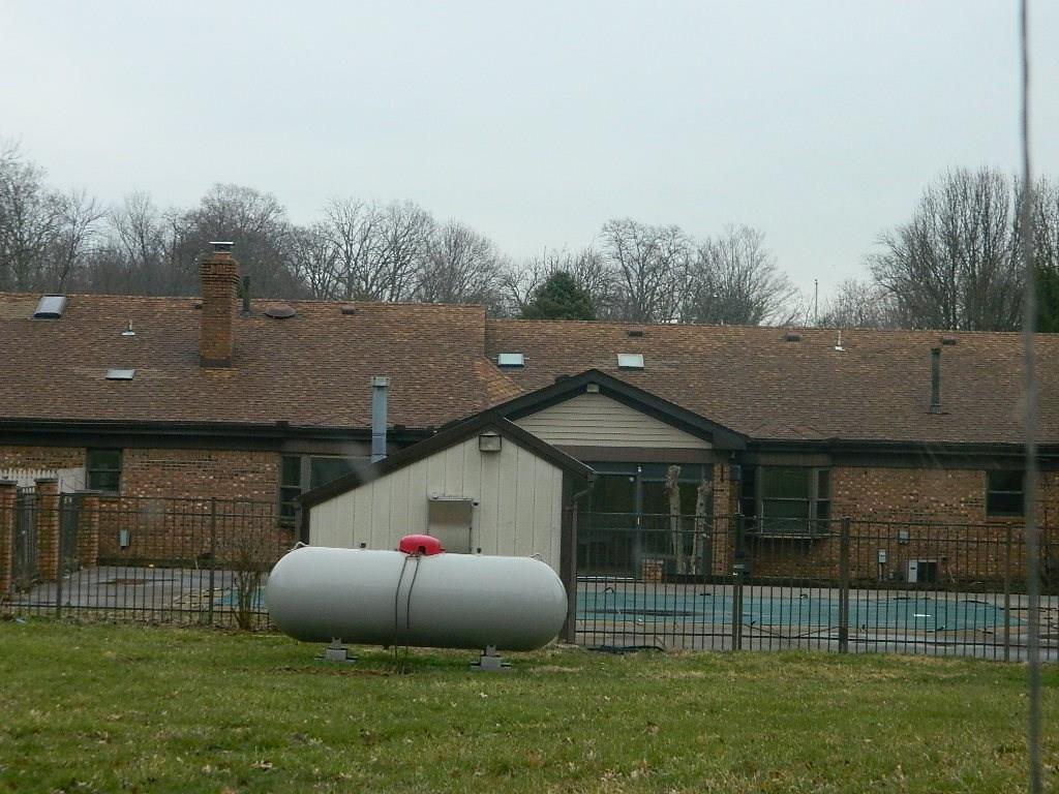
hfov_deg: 23.3
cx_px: 530
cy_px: 397
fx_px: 2570
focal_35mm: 84
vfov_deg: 17.6
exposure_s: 1/400
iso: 320
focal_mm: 15.1
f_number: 4.2
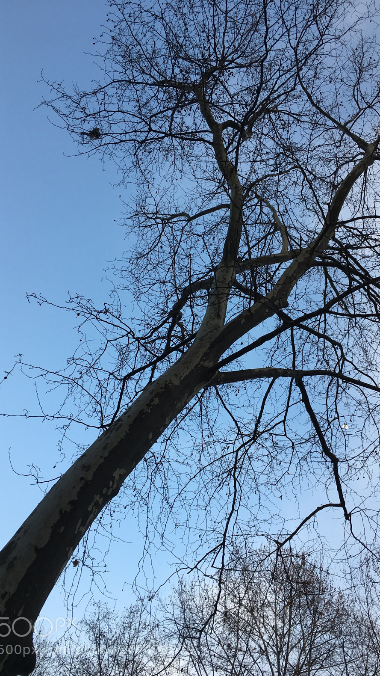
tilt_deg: +49.3
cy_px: 341
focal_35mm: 32
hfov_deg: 36.6
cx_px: 227
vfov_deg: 61.0
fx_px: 573
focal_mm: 4.15
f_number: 2.2
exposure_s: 1/195
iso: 25
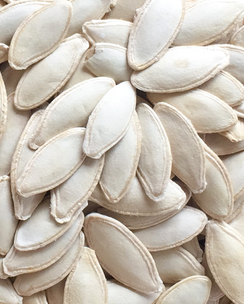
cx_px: 14
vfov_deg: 18.3
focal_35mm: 104
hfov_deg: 14.6
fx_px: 938
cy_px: 57
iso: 50
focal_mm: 4.15
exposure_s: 1/100
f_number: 2.2
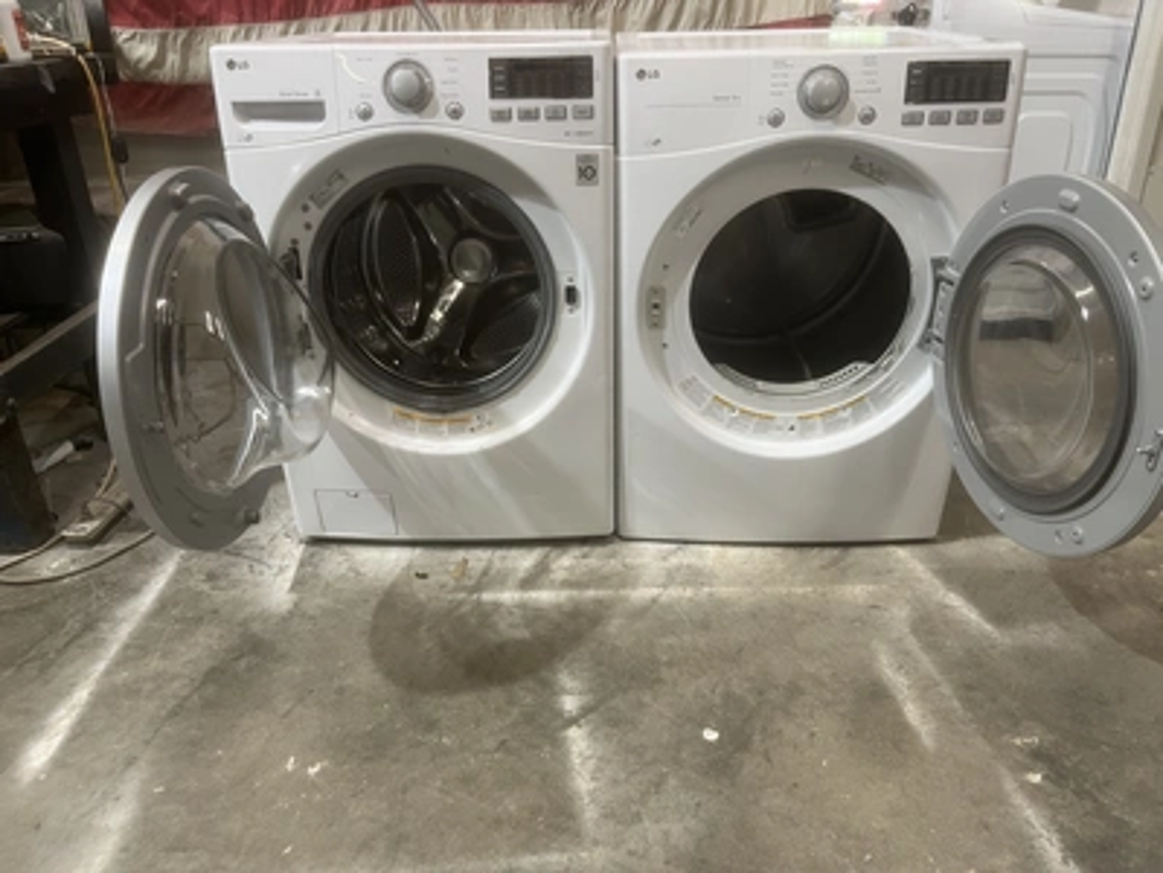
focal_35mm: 26
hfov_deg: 67.3
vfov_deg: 53.1
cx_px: 582
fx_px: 874
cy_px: 436
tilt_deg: -24.3
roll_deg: +1.8
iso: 100
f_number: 1.6
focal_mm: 5.1
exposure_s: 1/60
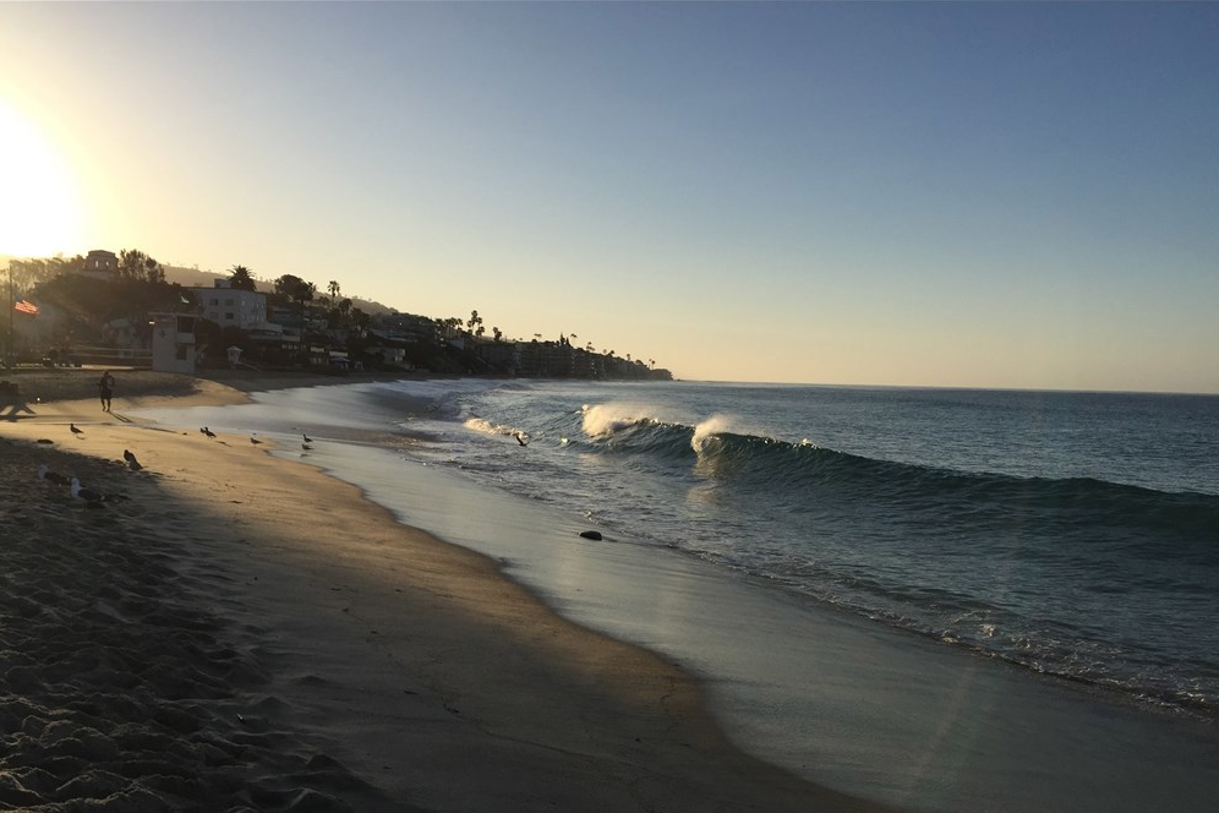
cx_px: 619
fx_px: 1050
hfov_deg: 60.3
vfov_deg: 42.2
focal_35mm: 31
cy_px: 469
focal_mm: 4.15
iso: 32
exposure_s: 1/2639
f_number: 2.2
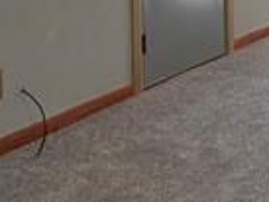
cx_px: 328
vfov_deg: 12.3
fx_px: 871
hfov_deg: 16.8
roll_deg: +1.7
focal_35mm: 112
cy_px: -146
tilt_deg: -1.5
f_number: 1.78
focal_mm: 6.76
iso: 160
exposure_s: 1/179
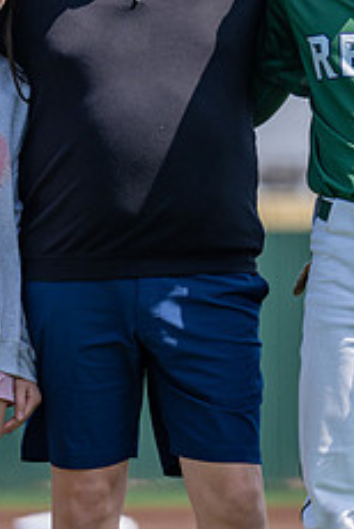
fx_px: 8367
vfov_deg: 3.6
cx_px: 341
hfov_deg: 2.4
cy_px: 64
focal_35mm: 569
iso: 100
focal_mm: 191
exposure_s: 1/1600
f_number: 2.8
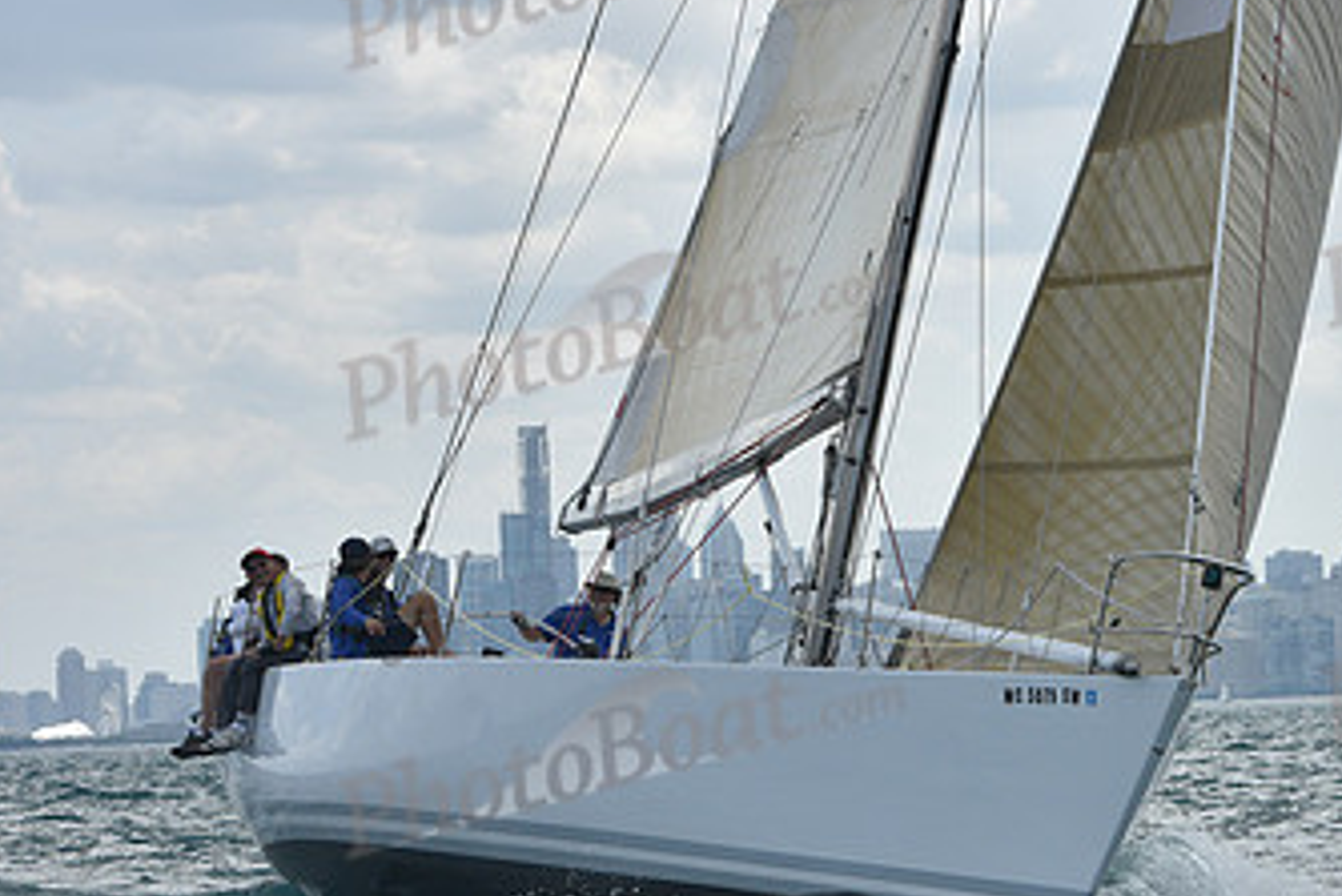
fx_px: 6153
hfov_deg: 12.4
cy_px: 488
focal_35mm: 165
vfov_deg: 8.3
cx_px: 1117
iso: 250
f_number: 8
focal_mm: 95
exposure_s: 1/1250
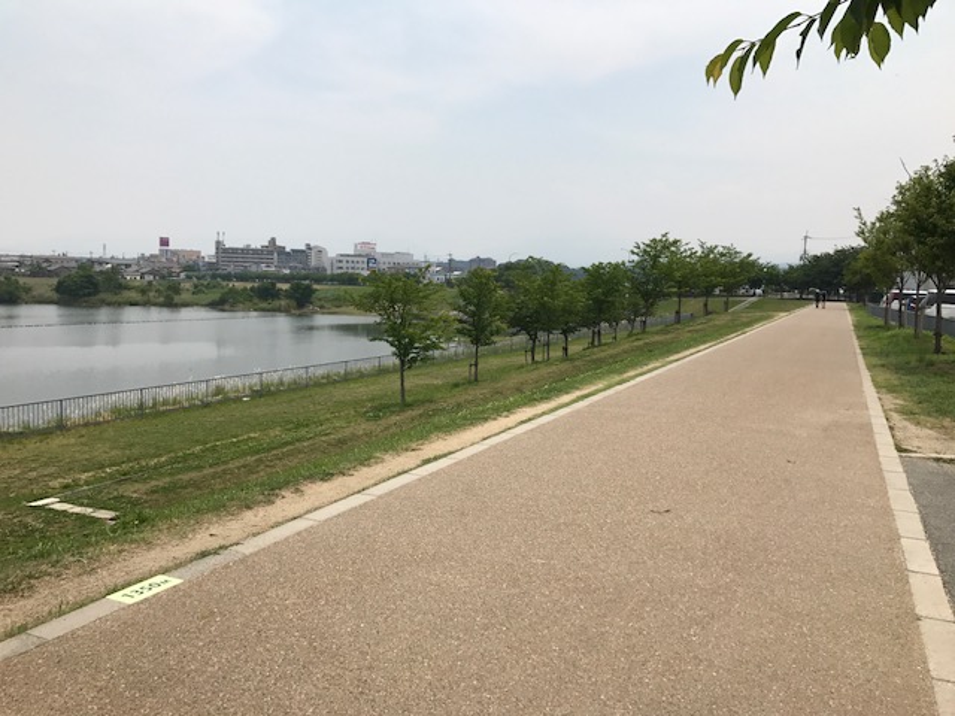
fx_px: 772
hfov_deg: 63.4
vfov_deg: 49.7
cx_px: 478
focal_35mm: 28
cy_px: 358
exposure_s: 1/4566
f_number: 1.8
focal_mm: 3.99
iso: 20
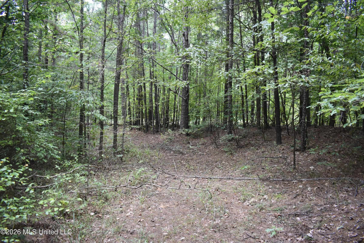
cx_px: 182
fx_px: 273
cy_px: 122
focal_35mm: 27
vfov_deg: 47.9
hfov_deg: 67.4
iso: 800
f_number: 3.5
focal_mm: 18
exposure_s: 1/160
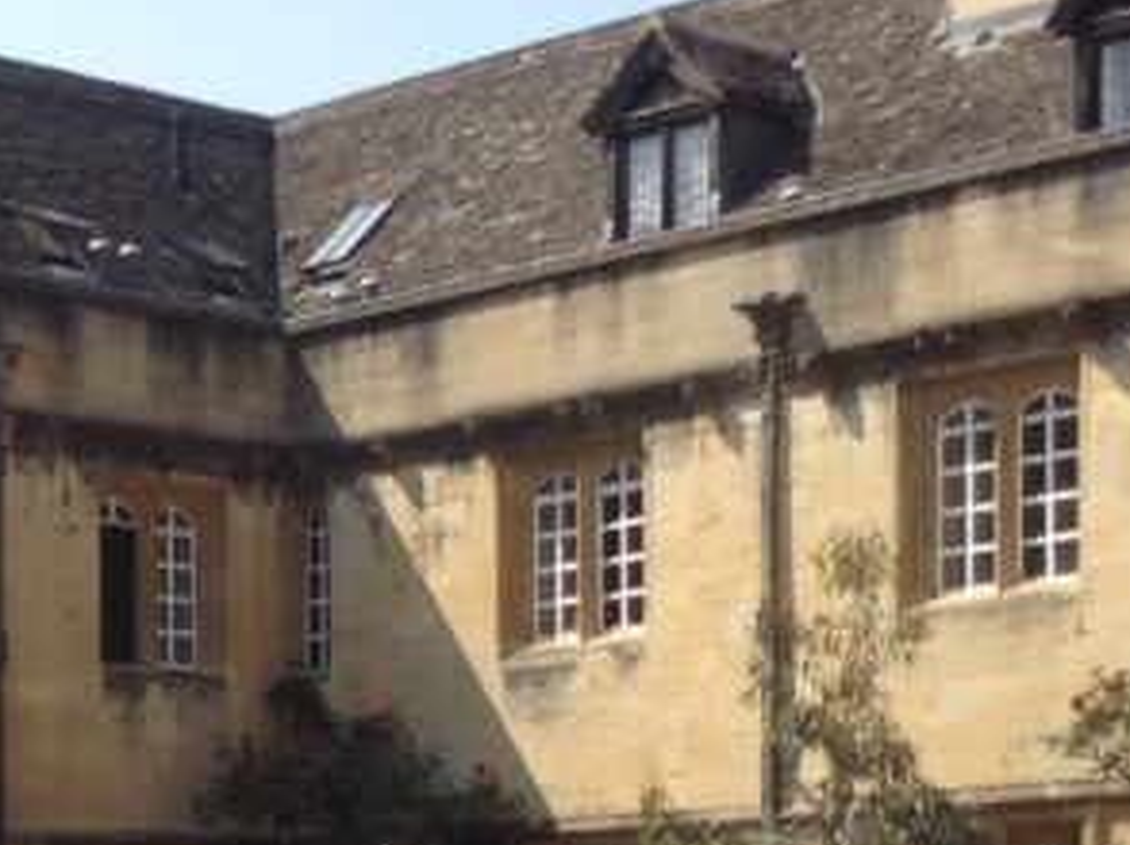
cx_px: 146
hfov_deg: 16.9
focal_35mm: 115
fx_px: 3751
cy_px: 1147
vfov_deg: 12.4
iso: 25
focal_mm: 3.3
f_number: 2.4
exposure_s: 1/1054
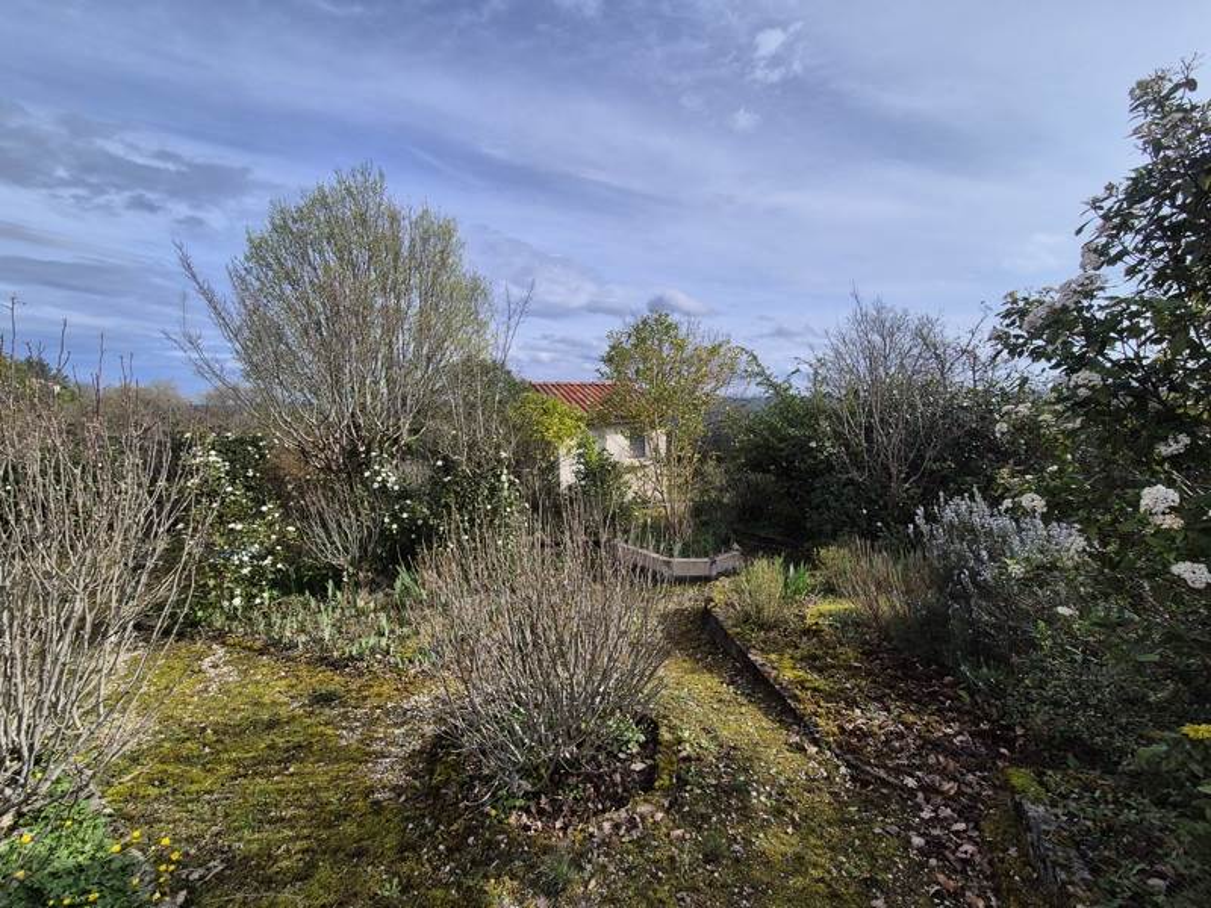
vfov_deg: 89.9
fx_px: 455
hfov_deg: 106.2
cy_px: 454
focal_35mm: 13
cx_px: 606
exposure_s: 1/2912
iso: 50
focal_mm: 2.2
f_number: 2.2
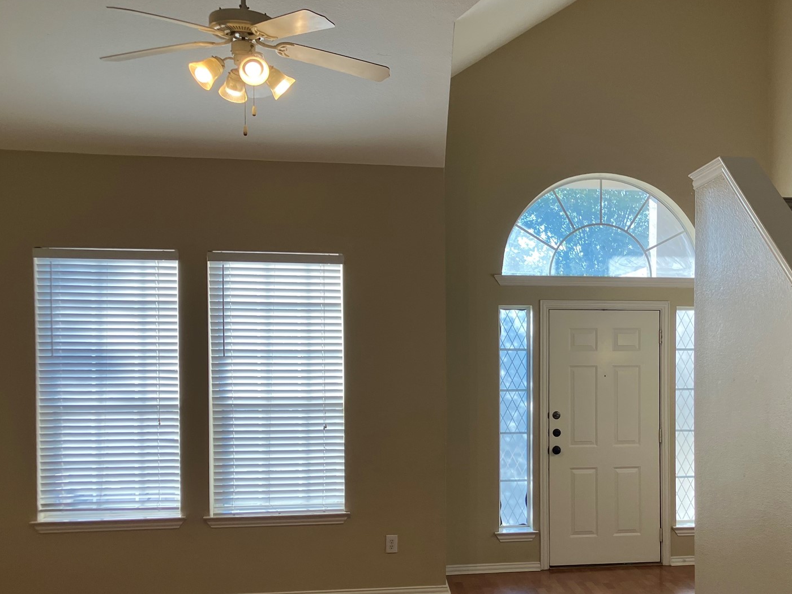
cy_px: 391
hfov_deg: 45.0
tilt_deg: -1.0
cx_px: 533
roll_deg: +0.7
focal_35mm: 41
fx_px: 938
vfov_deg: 34.8
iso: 40
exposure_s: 1/120
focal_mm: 3.99
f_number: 1.8
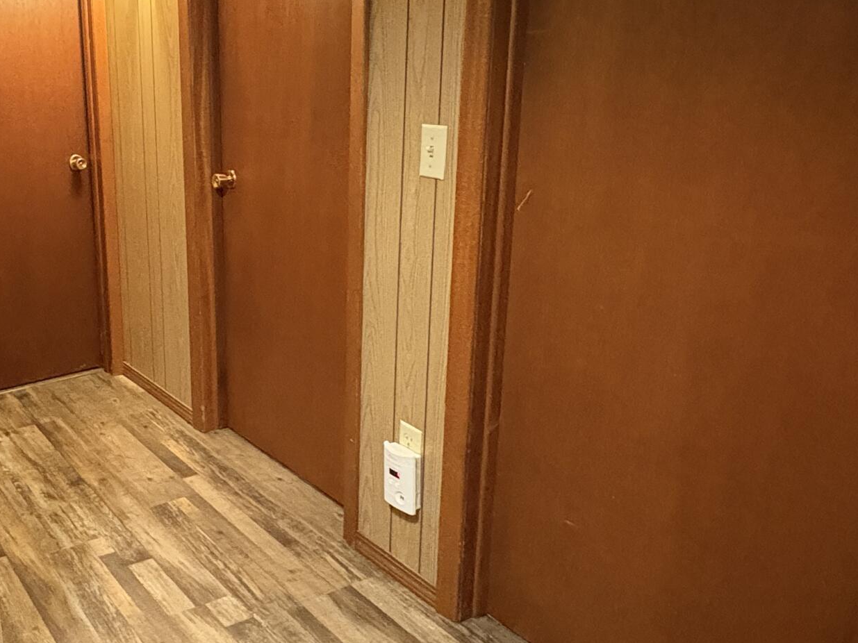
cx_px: 90
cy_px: 276
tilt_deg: -15.2
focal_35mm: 34
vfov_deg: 41.7
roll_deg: +4.1
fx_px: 843
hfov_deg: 48.5
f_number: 2.2
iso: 800
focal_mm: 2.22
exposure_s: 1/40
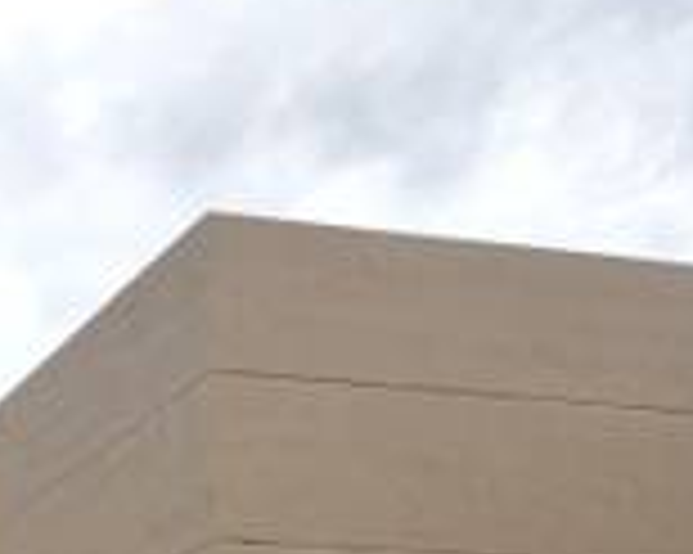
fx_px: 2234
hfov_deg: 17.4
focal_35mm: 109
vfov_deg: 13.7
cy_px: 680
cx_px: 99
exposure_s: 1/125
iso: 160
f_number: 6.3
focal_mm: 28
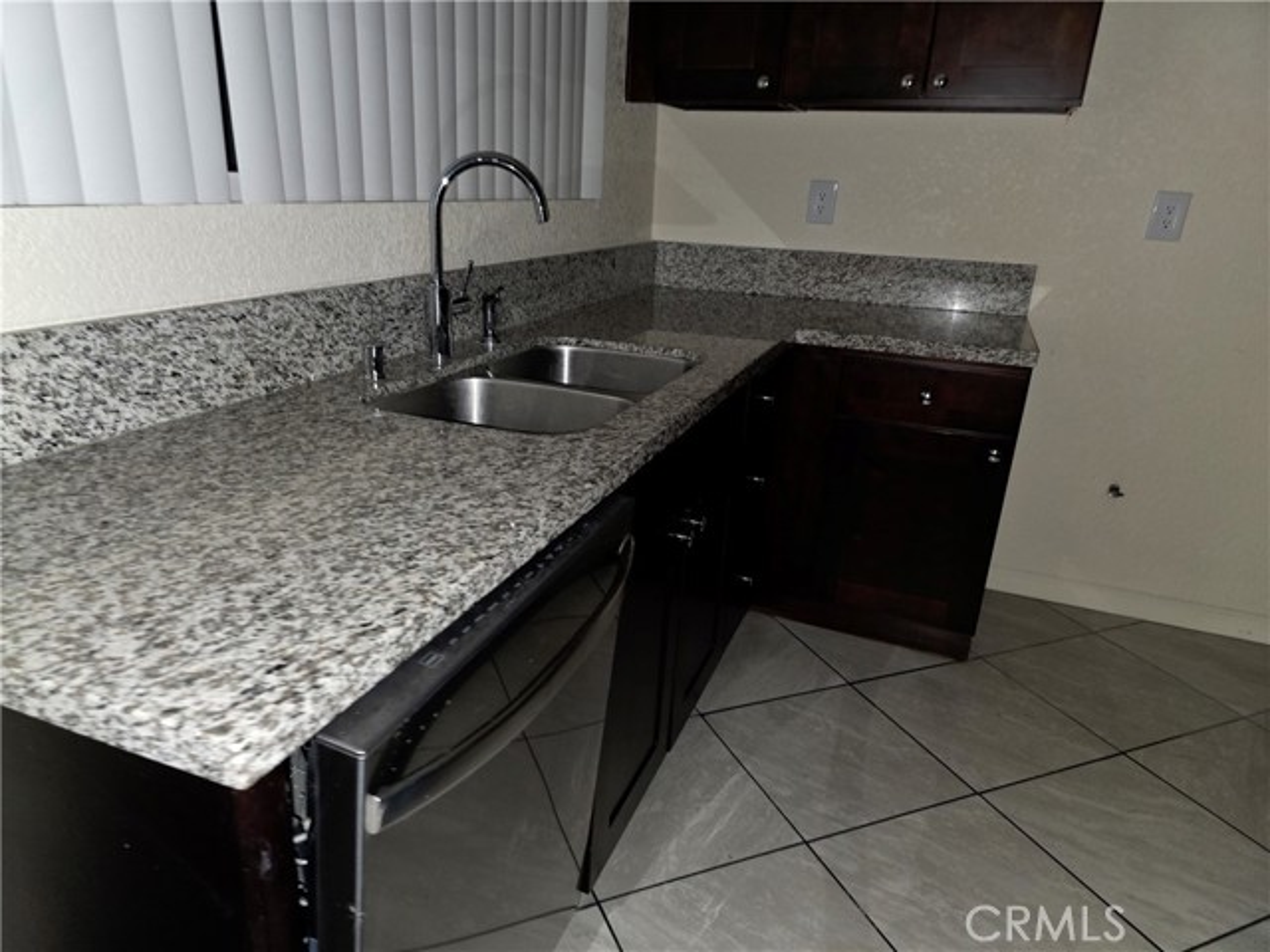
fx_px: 844
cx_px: 635
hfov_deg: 73.9
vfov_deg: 58.9
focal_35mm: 23
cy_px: 476
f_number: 1.7
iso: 125
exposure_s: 1/13.4
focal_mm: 6.3
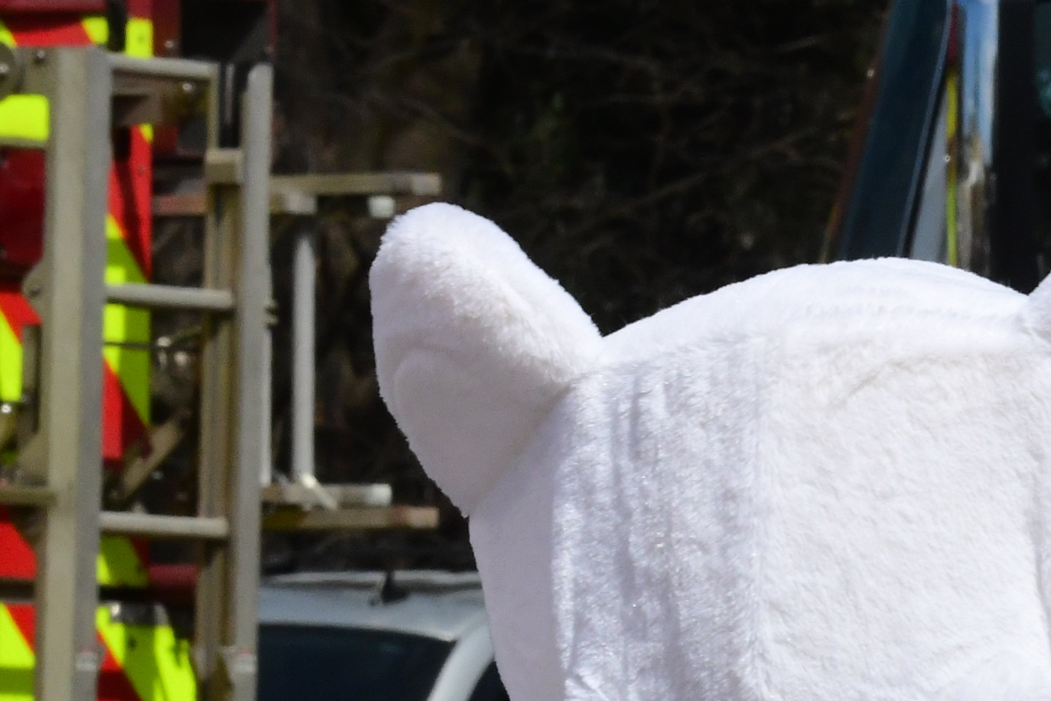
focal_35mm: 479
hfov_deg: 4.3
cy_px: 893
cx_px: 1015
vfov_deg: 2.9
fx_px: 13983
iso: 1600
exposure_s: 1/1250
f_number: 18
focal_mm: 102
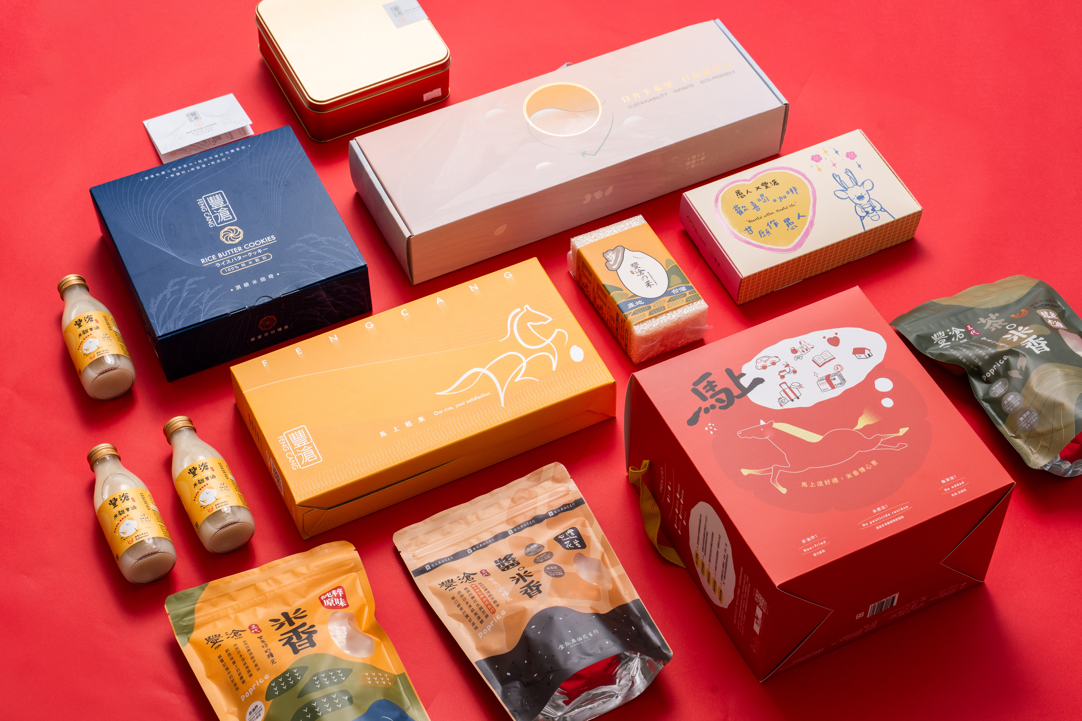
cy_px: 360
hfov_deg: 33.9
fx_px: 1773
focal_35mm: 59
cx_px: 541
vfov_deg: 23.0
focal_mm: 59
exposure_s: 1/125
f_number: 11
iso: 640
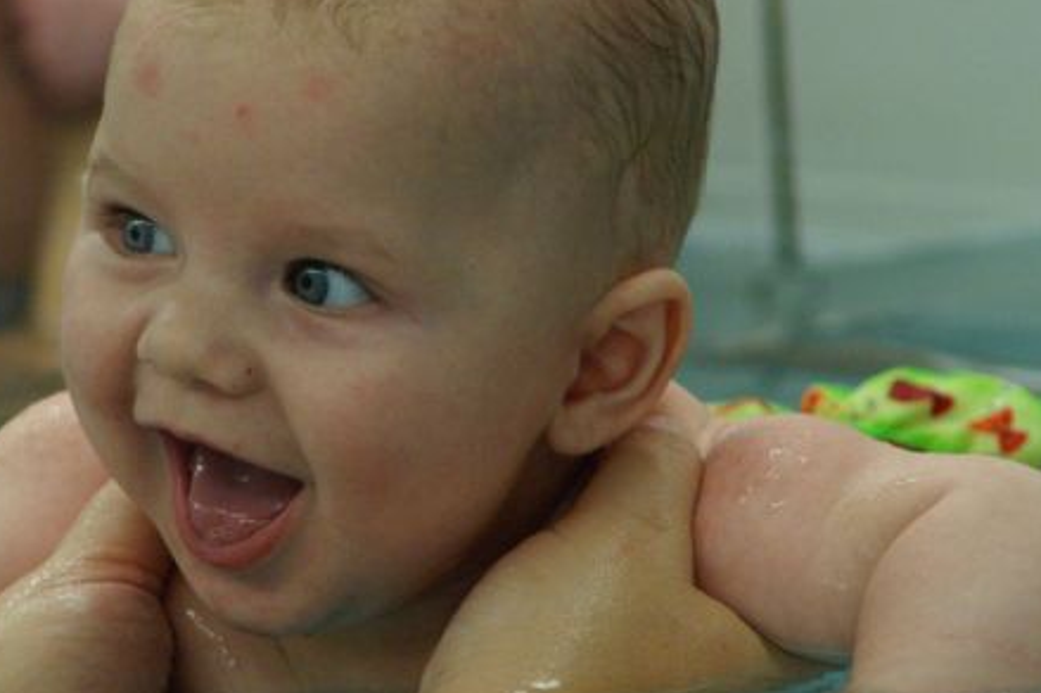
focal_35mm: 574
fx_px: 16585
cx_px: 270
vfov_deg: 2.4
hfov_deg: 3.6
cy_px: 316
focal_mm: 210
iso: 1600
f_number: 5.6
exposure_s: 1/160
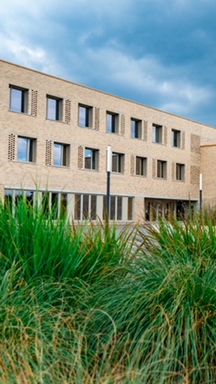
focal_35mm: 43
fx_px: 438
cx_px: 169
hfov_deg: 27.3
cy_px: 194
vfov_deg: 47.3
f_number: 5.6
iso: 500
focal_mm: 18
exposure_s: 1/800
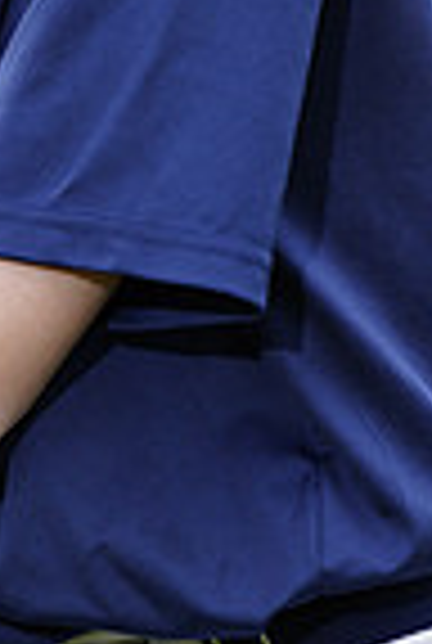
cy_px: -266
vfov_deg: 2.5
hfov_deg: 1.7
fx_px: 14491
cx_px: -209
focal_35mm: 809
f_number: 6.3
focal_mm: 200
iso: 100
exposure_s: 1/250
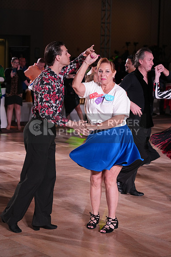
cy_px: 128
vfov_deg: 23.4
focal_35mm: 87
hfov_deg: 15.7
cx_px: 86
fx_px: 619
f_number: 4
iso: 2500
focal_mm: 87
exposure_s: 1/500
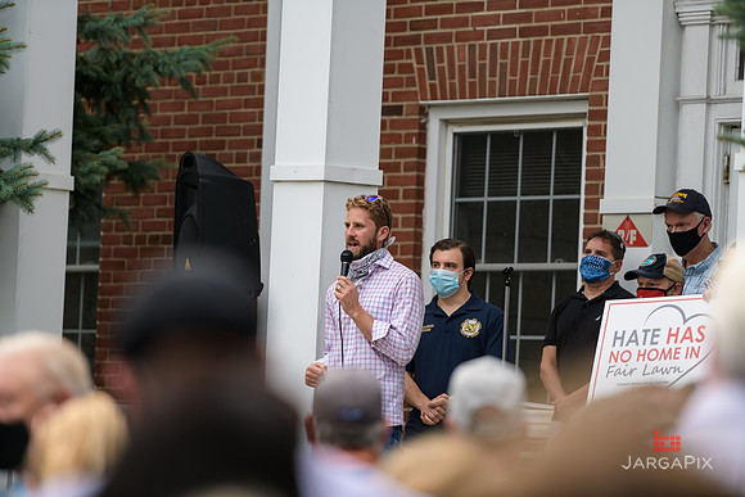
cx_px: 372
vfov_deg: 6.9
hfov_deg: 10.3
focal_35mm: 200
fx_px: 4140
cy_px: 248
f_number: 3.2
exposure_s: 1/200
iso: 200
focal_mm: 200
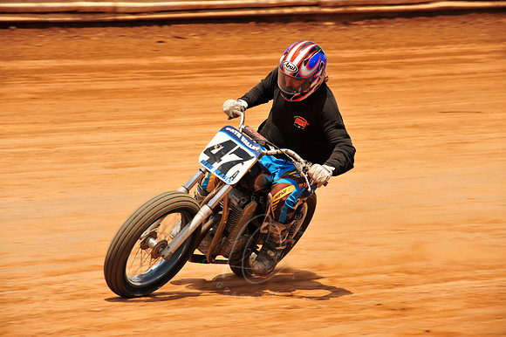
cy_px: 168
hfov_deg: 10.3
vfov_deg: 6.9
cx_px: 253
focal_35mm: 200
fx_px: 2809
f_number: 10
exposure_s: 1/400
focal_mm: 200
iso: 200
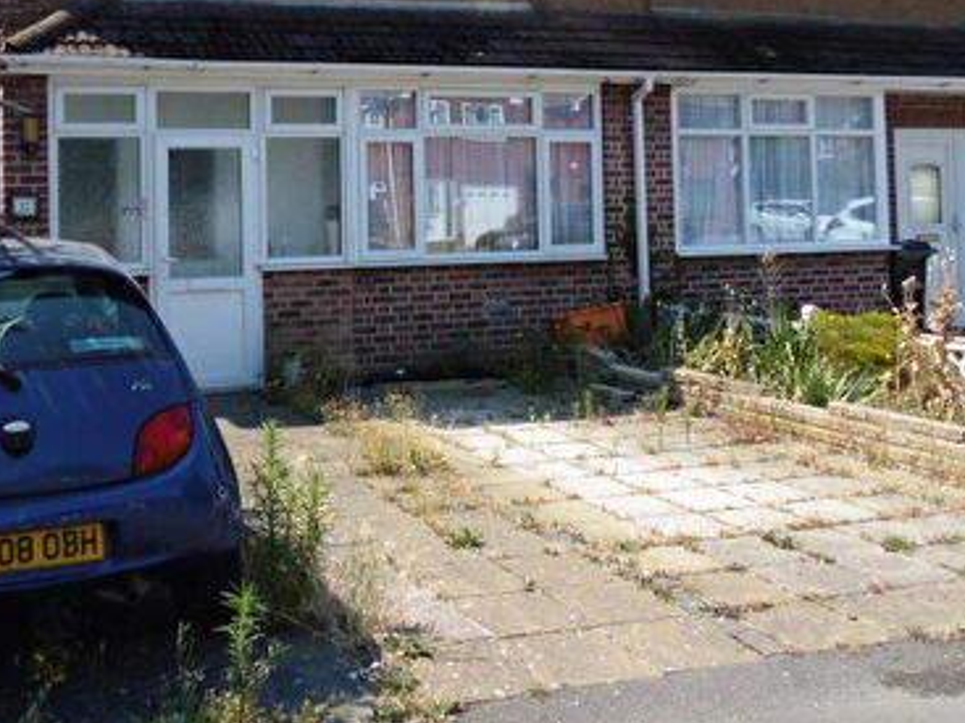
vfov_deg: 33.3
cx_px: 266
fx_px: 1170
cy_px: 135
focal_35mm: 42
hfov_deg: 43.6
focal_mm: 4
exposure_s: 1/800
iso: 100
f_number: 3
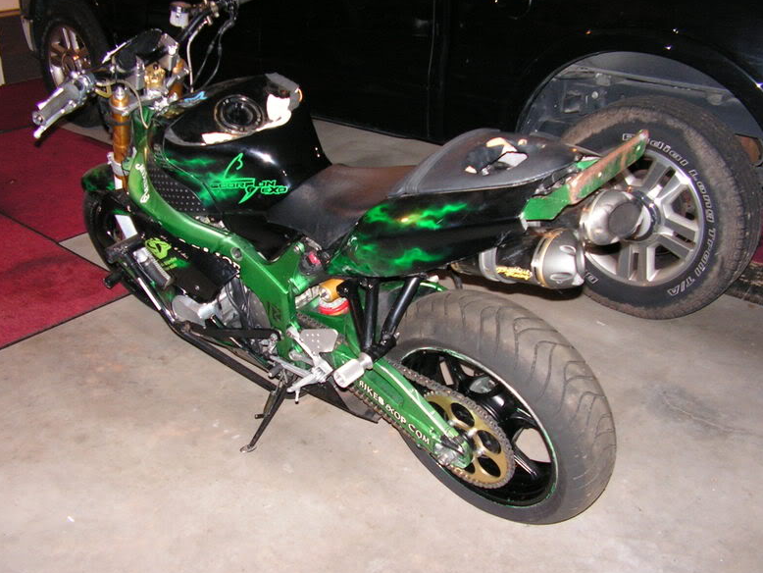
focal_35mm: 37
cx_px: 373
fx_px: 816
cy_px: 290
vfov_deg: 38.7
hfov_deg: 50.1
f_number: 3.2
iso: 200
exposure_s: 1/40
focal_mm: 6
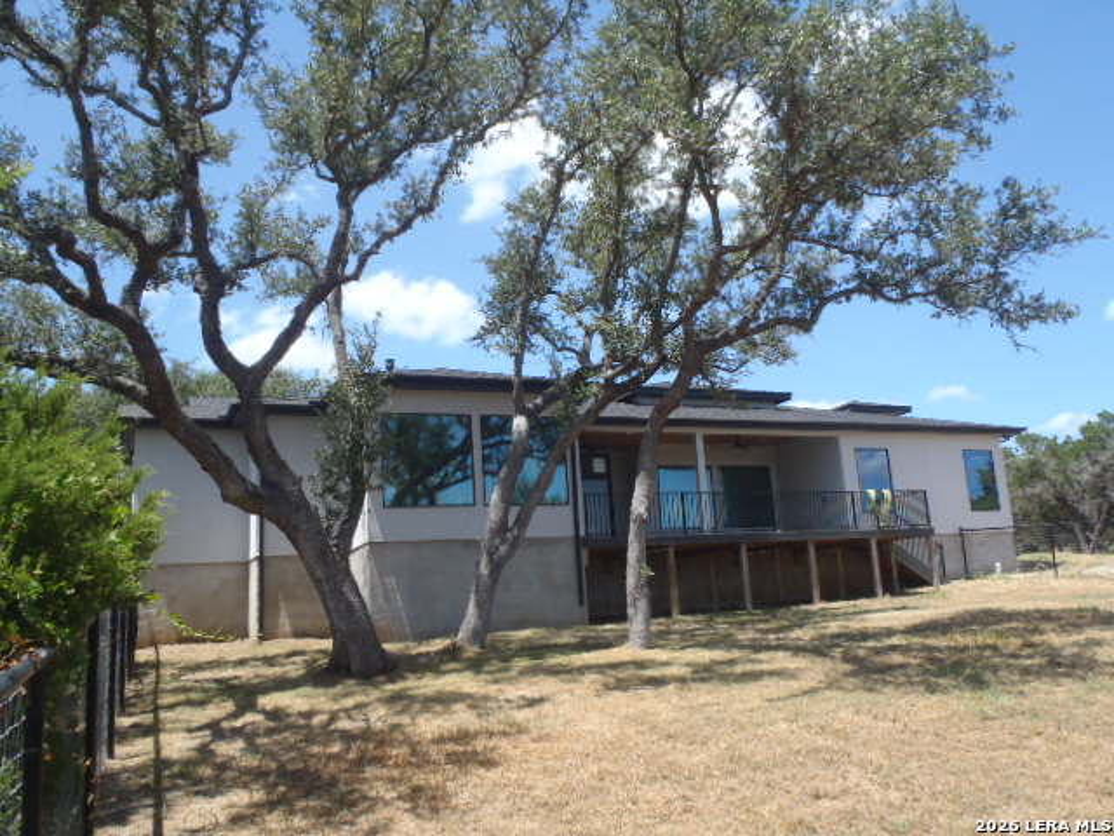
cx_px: 557
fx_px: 901
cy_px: 418
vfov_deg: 49.7
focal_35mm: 28
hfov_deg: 63.4
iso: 80
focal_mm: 5
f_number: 3.9
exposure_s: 1/320
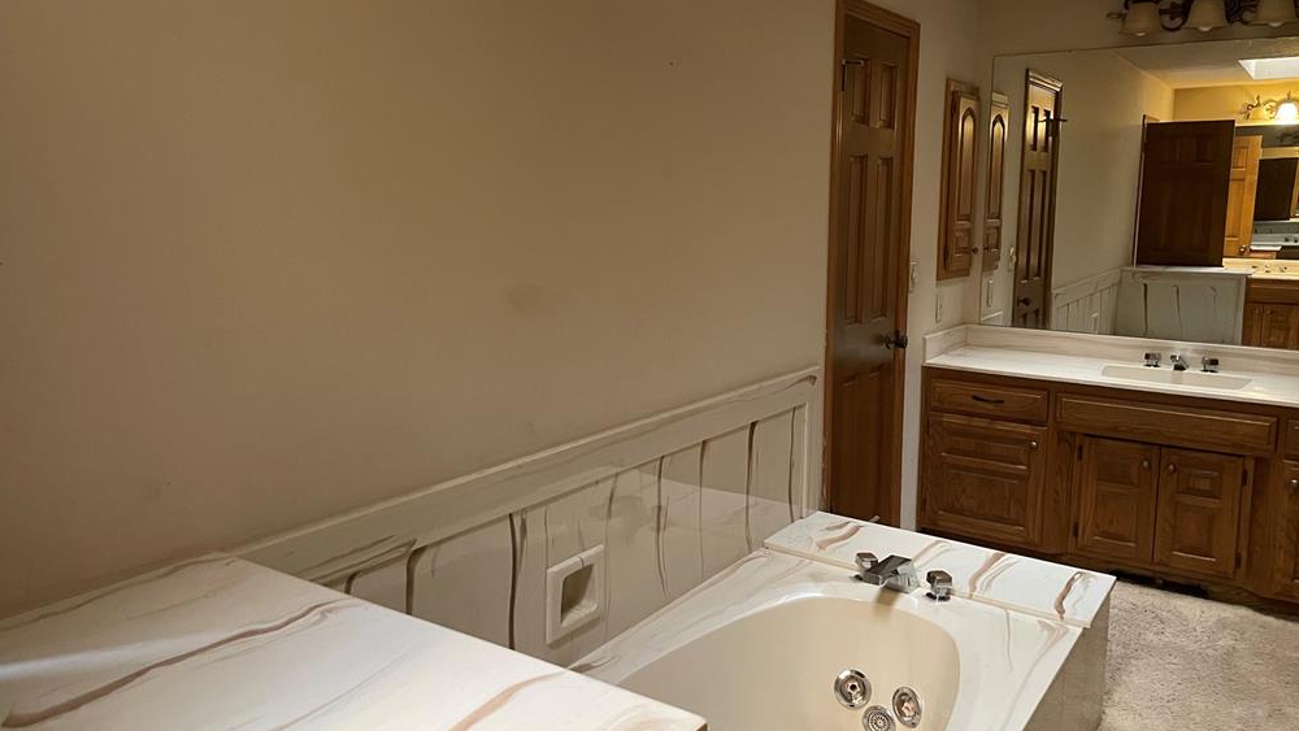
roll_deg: -0.5
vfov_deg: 40.1
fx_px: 999
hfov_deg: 66.1
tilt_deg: -7.1
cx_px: 640
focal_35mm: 29
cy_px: 308
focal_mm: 4.2
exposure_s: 1/30
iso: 500
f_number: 1.6
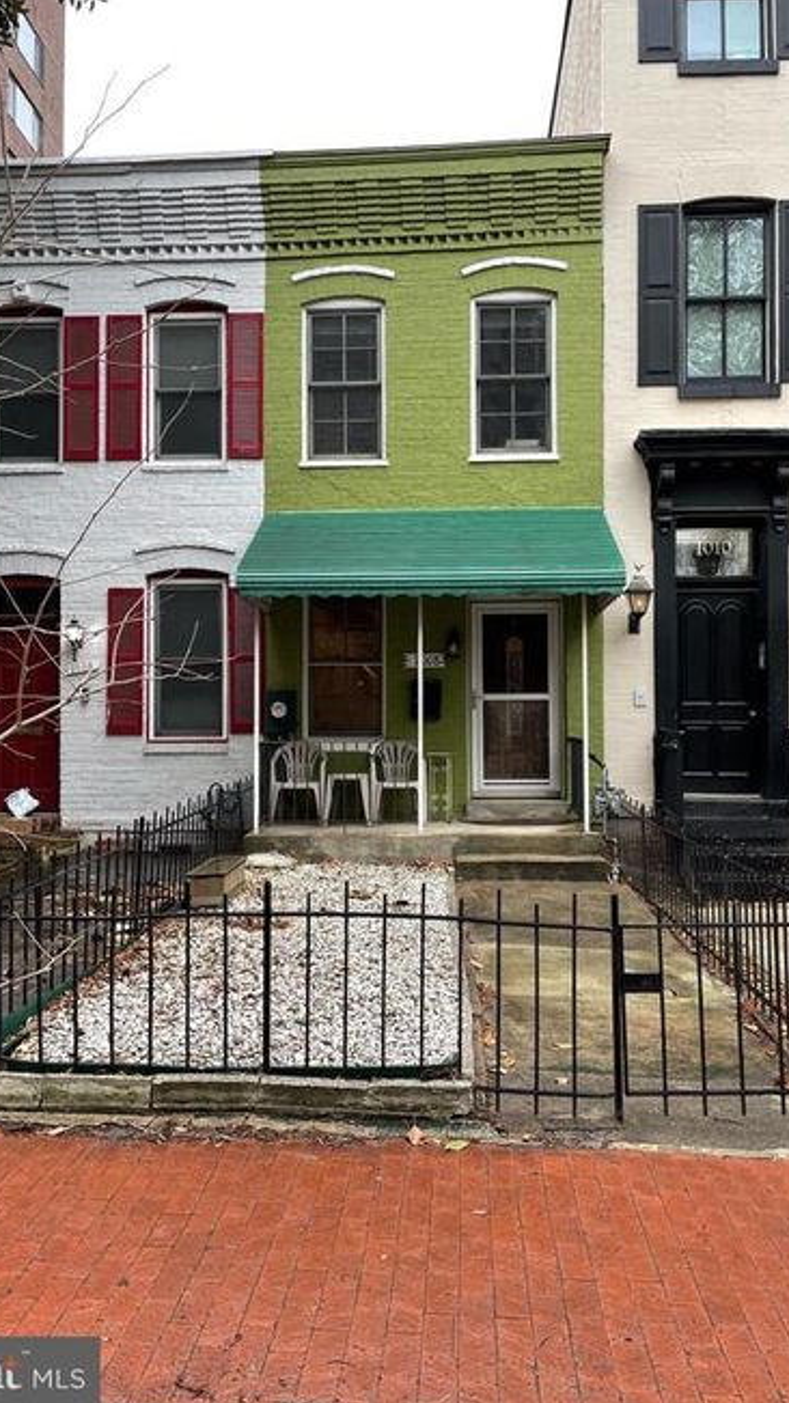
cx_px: 405
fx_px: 1079
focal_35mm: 29
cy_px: 695
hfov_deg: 40.2
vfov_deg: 66.1
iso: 50
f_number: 1.6
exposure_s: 1/121
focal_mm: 4.2
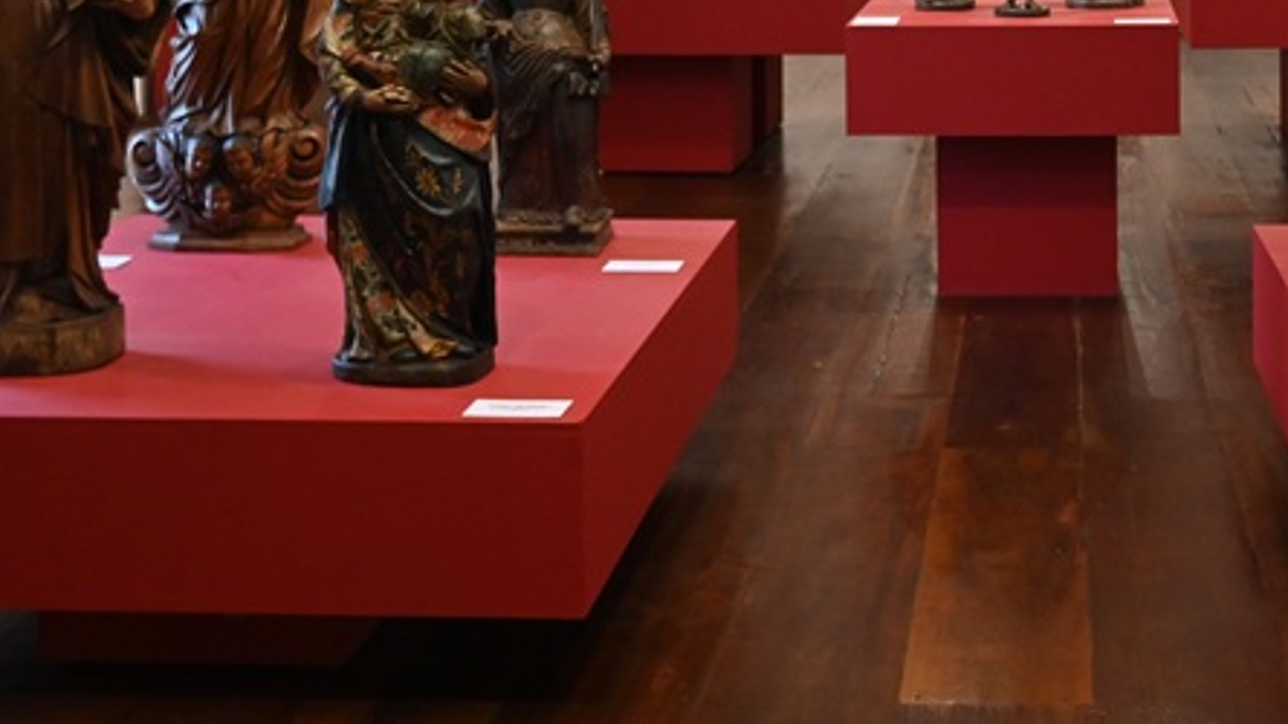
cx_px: 941
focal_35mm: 73
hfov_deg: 28.6
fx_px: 2492
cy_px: -136
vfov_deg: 15.9
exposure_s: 1/100
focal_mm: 31
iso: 3200
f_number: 4
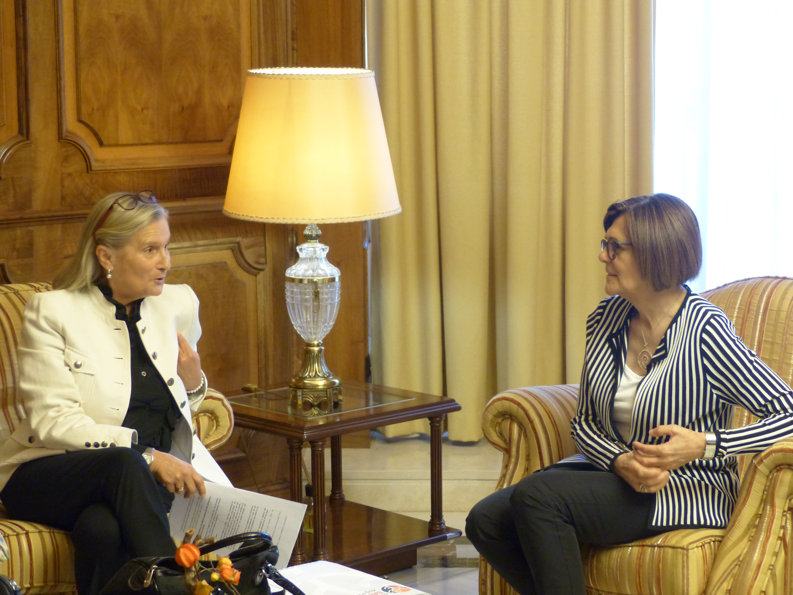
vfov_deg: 18.9
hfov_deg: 25.0
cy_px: 298
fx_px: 1787
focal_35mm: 78
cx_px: 396
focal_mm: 14
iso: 400
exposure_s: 1/20
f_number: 2.8
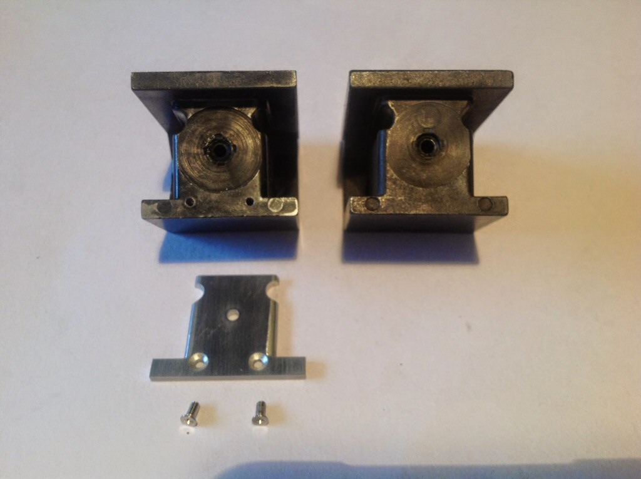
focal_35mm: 35
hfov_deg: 52.7
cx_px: 320
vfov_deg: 40.6
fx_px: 647
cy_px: 240
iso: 64
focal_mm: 4.28
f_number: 2.4
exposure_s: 1/15
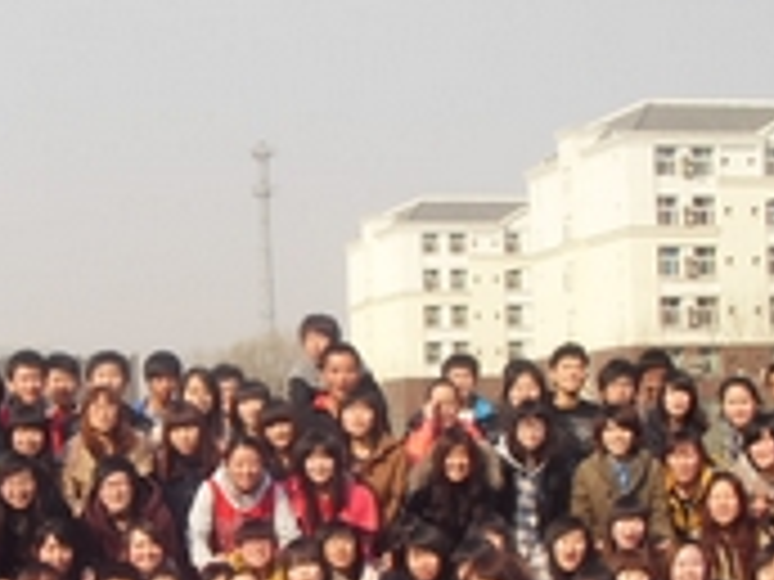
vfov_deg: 15.4
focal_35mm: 95
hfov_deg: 20.4
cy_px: 479
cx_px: 162
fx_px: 2124
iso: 80
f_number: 6.2
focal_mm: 6.6
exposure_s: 1/180
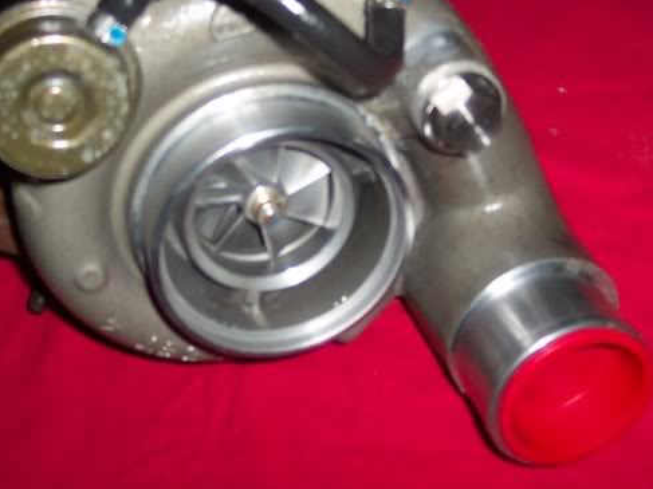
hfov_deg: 32.2
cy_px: 218
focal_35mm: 60
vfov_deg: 24.4
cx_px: 342
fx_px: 1132
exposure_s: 1/30
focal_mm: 8
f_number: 2.8
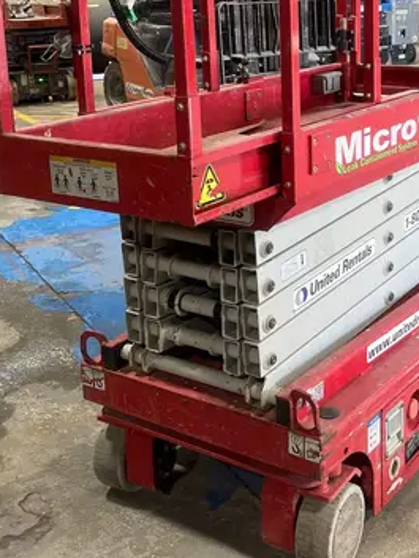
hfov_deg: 26.8
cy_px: 135
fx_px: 871
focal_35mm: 54
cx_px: 293
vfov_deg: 34.7
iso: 100
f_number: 1.6
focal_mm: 5.1
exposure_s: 1/60
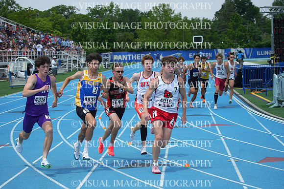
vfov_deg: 13.7
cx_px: 142
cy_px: 94
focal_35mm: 100
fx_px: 789
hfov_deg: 20.4
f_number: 5.6
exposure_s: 1/2000
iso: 400
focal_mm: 100
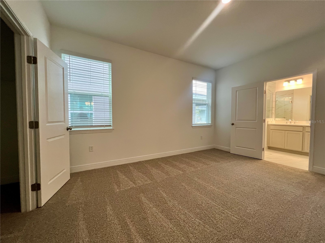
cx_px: 162
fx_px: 122
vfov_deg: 89.9
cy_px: 122
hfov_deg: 106.2
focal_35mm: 13
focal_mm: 1.57
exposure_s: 1/120
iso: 200
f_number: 1.8
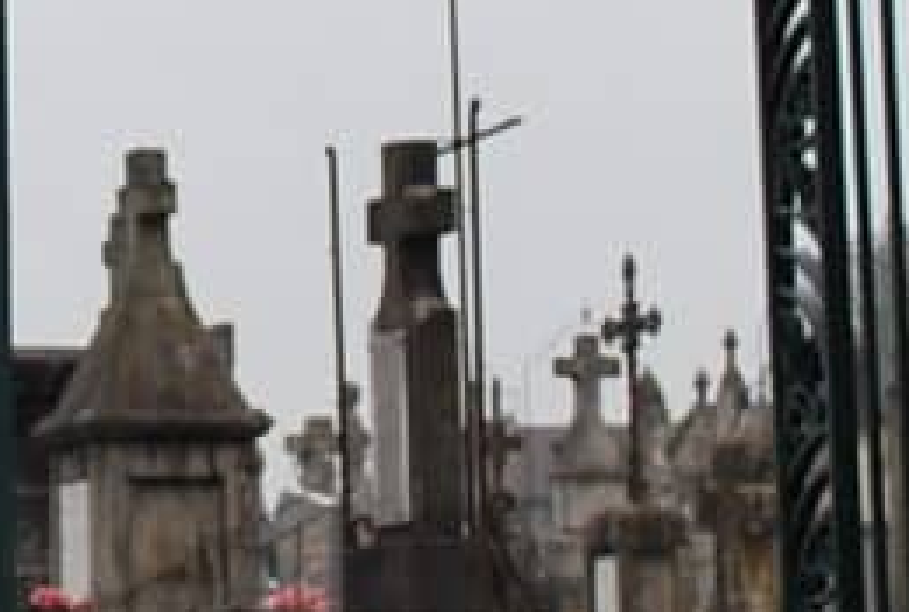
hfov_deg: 7.8
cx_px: -290
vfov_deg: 5.3
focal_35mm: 260
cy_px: -152
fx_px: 6584
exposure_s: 1/80
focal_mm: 22
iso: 200
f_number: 4.5
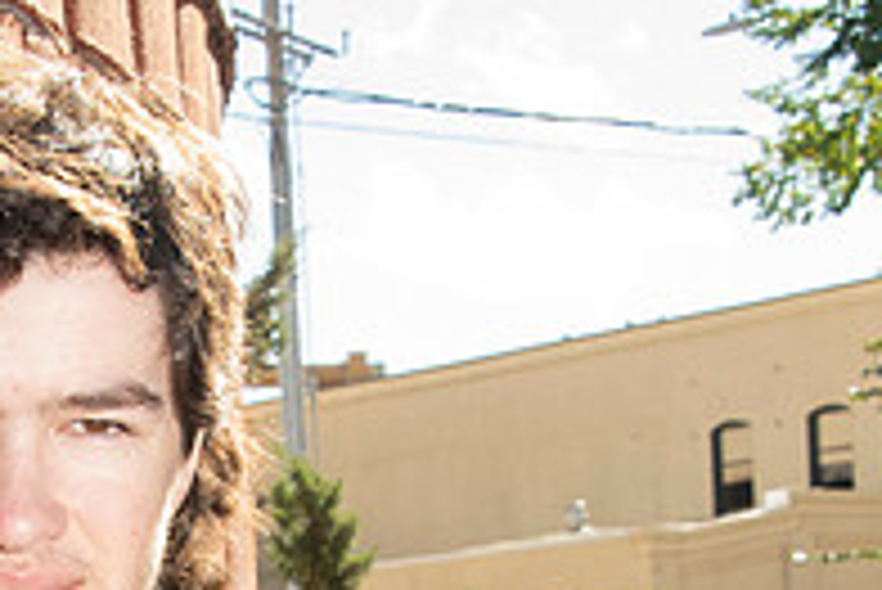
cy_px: 759
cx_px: 135
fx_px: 3261
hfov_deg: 15.3
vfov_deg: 10.1
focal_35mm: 133
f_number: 13
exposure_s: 1/160
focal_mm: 45
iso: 800
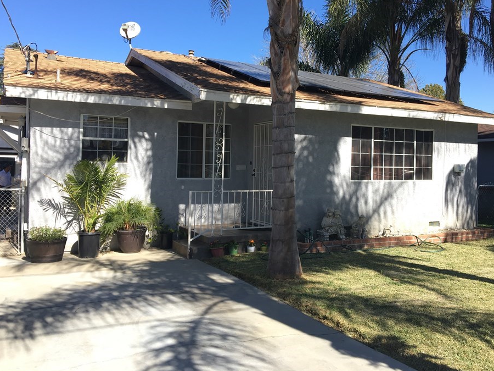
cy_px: 163
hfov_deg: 55.3
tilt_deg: +0.0
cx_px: 262
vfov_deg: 42.9
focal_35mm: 33
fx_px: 471
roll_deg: -0.4
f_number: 2.2
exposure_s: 1/686
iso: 25
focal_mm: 4.15
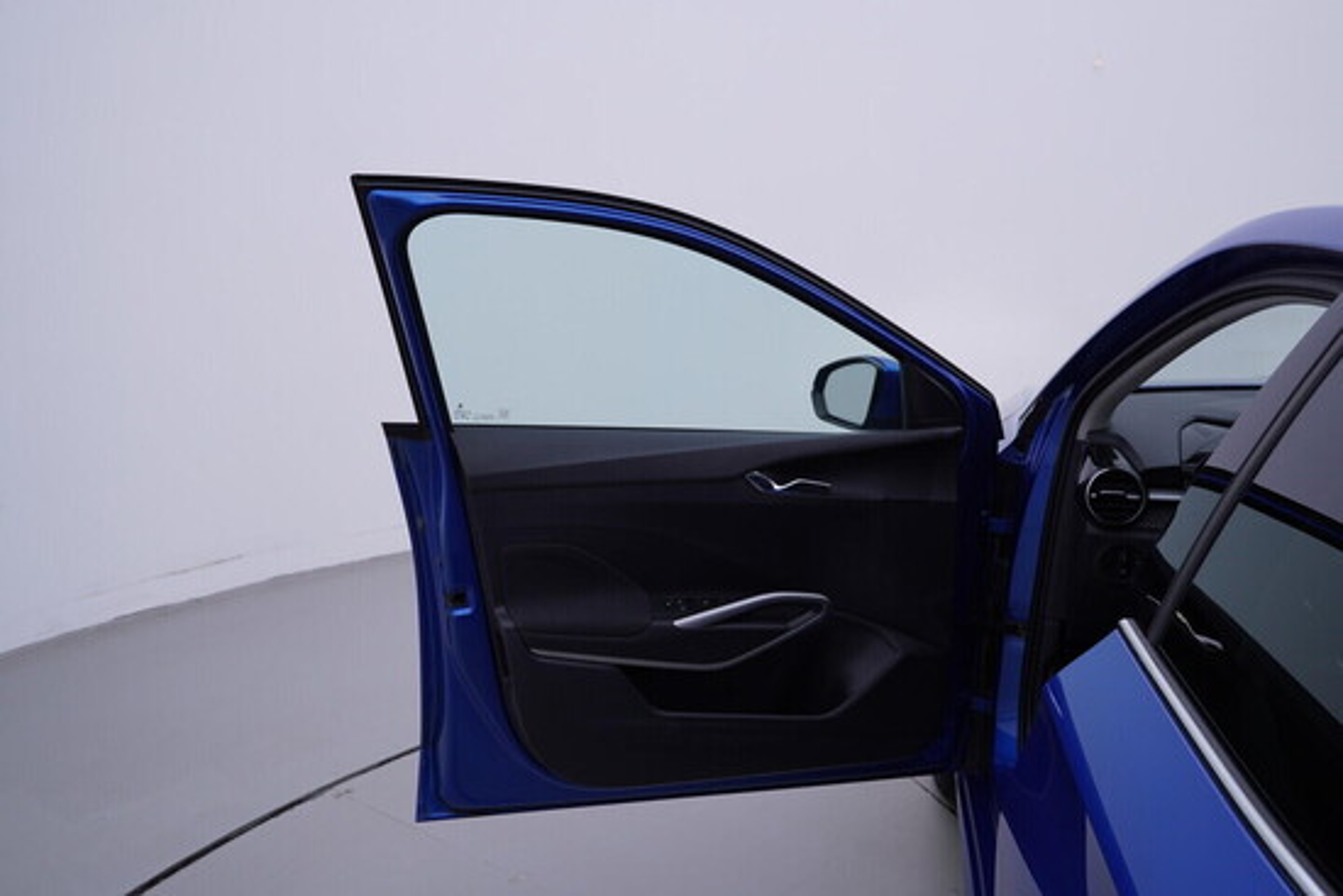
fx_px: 1343
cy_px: 448
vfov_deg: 36.9
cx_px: 672
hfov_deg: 53.1
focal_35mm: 36
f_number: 4.5
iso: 125
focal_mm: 24
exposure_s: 1/80
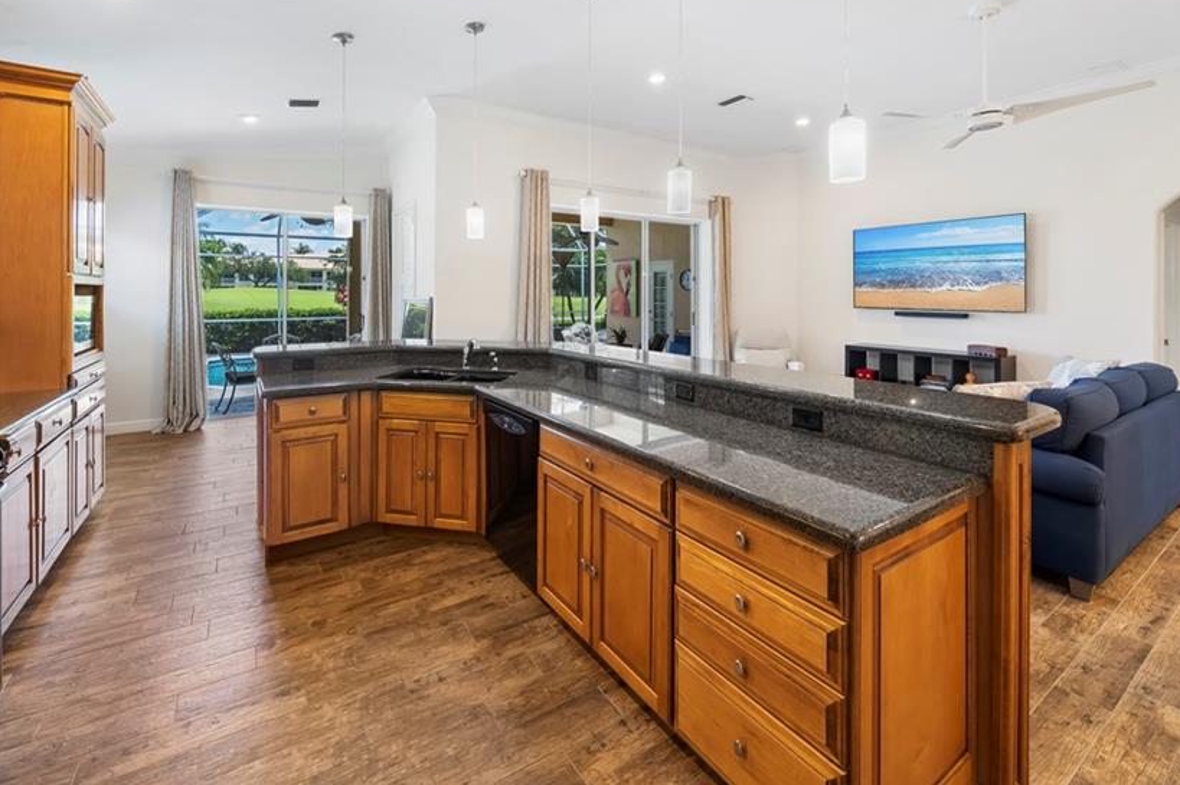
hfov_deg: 100.4
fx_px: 491
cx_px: 575
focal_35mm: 15
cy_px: 332
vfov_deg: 76.7
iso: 320
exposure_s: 1/13
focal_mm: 12
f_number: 7.1
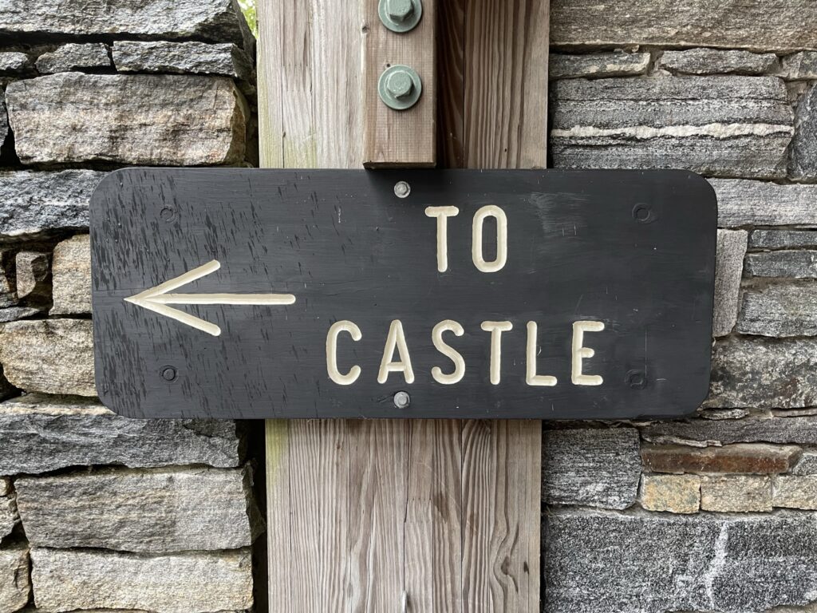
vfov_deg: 53.1
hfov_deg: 67.3
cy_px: 306
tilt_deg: -3.7
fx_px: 614
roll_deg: -1.3
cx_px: 408
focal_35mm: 26
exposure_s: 1/60
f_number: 1.6
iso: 200
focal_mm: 5.1
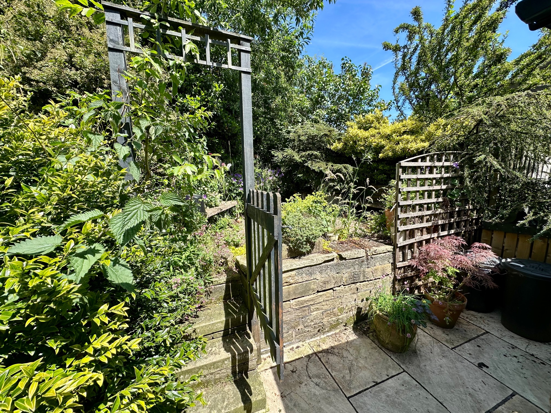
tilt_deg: -6.5
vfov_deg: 85.7
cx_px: 276
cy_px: 206
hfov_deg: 102.1
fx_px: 223
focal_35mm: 14
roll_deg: +1.9
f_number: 2.2
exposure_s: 1/673
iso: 40
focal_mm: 2.22
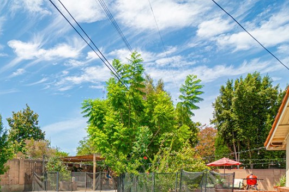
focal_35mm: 29
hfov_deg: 62.0
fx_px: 233
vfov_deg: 41.8
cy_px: 168
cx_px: 95
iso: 100
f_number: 6.3
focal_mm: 10
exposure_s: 1/400
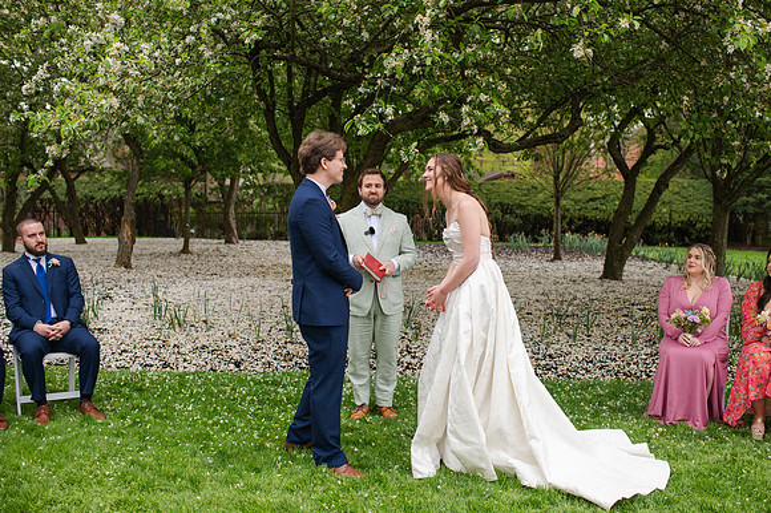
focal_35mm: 39
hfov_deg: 49.8
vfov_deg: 34.4
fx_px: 830
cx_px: 409
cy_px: 241
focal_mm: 35
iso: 180
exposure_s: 1/640
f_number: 3.2
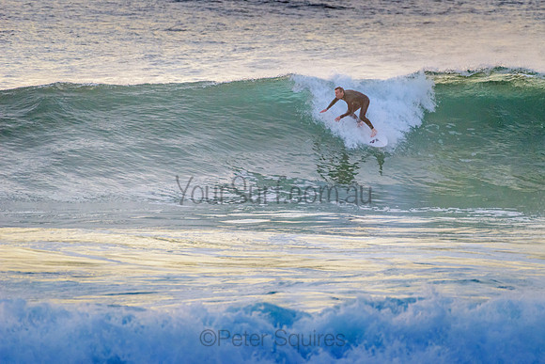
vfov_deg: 2.2
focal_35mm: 613
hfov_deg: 3.4
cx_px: 334
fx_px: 9279
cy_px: 142
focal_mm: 500
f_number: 5.6
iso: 900
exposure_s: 1/800
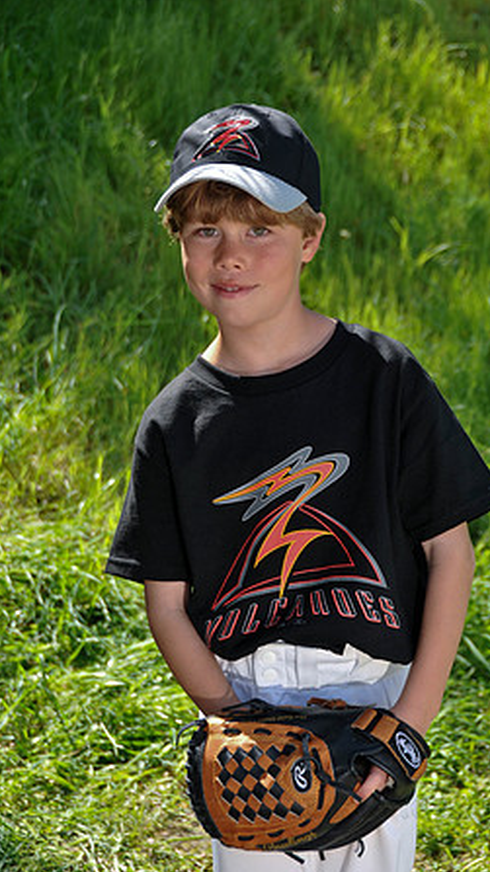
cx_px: 280
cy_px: 437
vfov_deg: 26.9
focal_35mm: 79
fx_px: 1827
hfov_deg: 15.3
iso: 200
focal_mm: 50
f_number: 5
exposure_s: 1/320
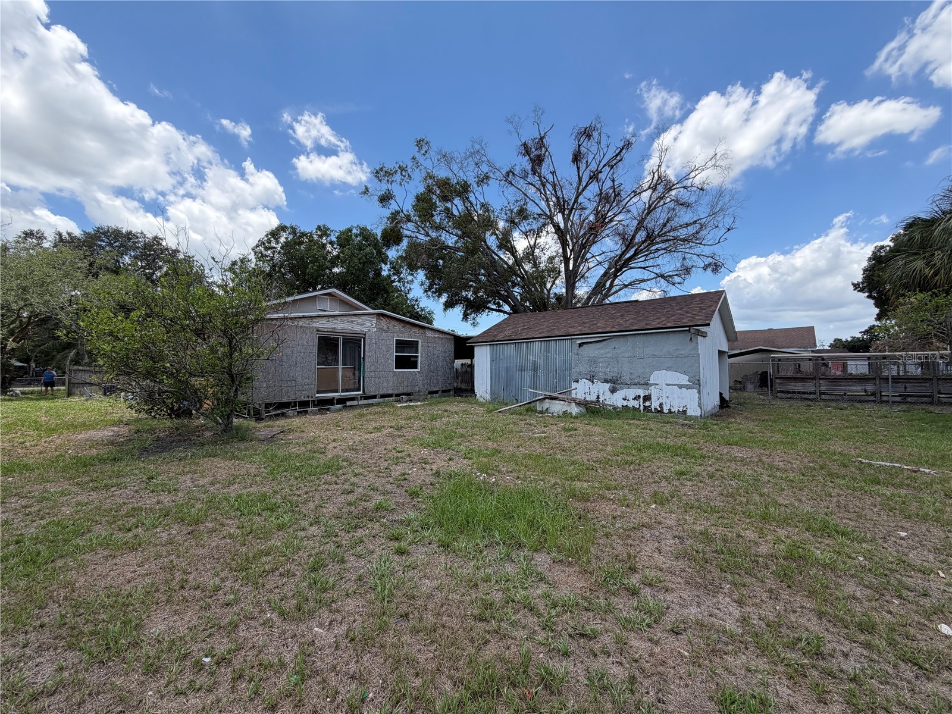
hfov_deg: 102.1
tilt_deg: +2.5
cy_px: 357
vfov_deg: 85.7
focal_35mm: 14
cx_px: 476
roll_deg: +0.9
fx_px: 385
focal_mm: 2.22
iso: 32
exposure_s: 1/770
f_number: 2.2
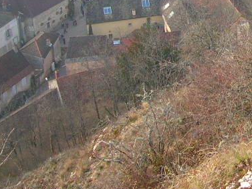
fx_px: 692
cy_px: -60
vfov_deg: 14.8
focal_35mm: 95
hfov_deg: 19.5
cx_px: 296
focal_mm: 5.8
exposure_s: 1/72.1
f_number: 2.8
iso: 50
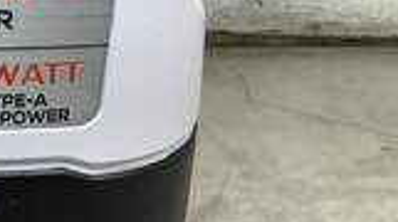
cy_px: 32
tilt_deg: -16.1
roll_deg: -0.1
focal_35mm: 84
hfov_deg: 23.0
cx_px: -94
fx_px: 885
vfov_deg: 14.2
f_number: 2.4
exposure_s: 1/100
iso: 64
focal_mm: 3.3
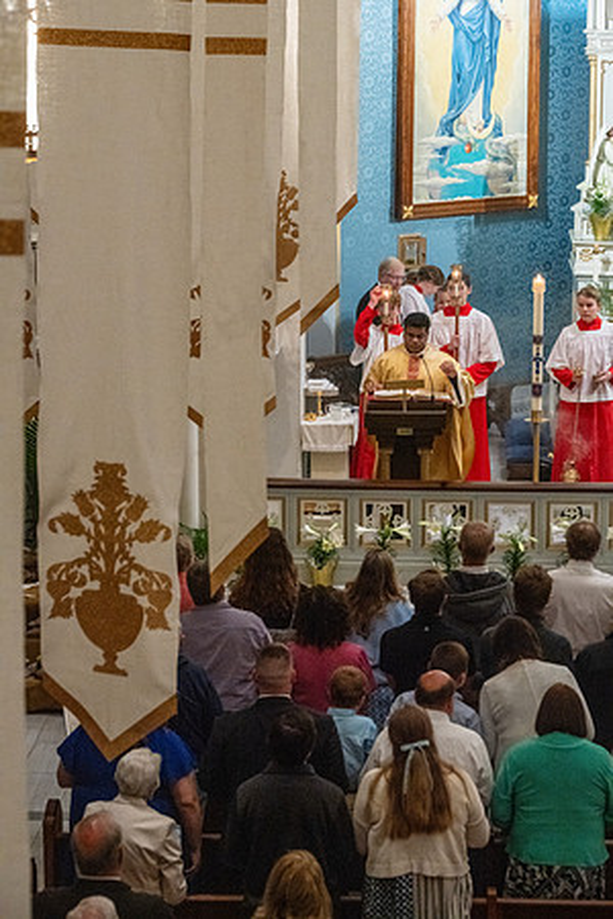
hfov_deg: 11.9
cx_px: 306
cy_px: 460
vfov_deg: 17.8
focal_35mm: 115
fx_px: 2937
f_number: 11
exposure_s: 1/60
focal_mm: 115
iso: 5000
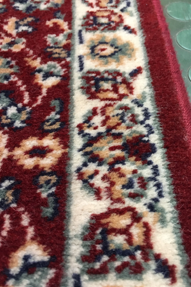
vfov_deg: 60.3
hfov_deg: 42.3
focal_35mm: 31
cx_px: 92
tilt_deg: -57.6
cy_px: 144
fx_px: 247
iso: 200
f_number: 2.2
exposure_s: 1/17
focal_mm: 4.15
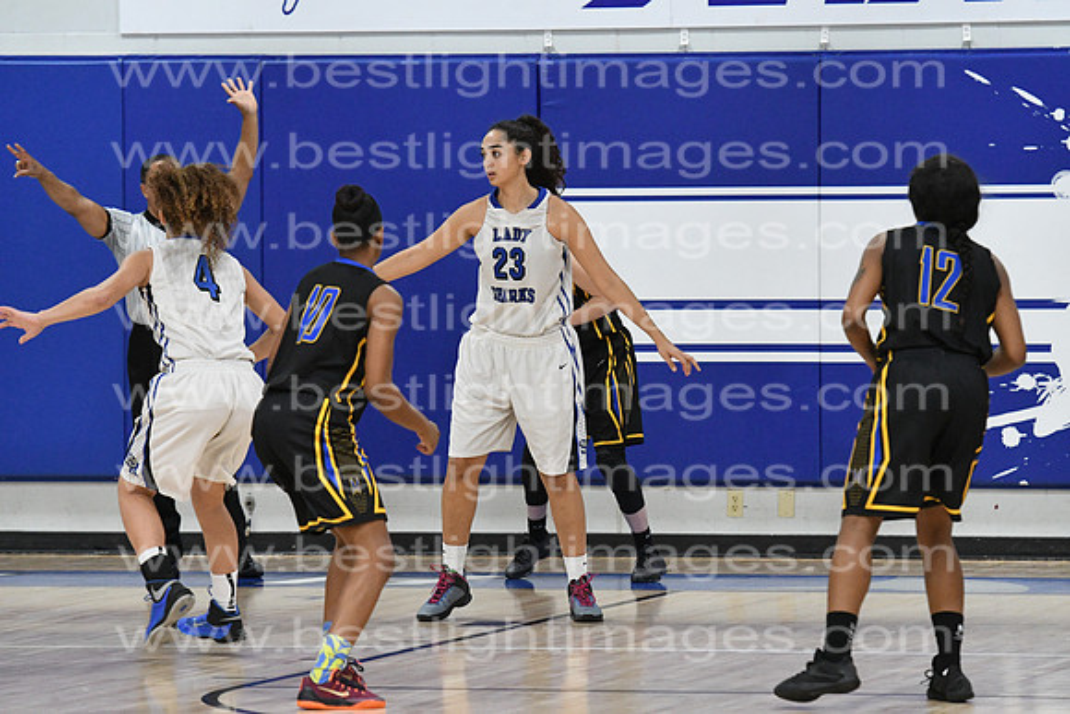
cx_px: 535
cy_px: 357
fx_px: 7358
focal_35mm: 248
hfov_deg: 8.3
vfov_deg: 5.6
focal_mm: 165
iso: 5000
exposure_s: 1/640
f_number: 4
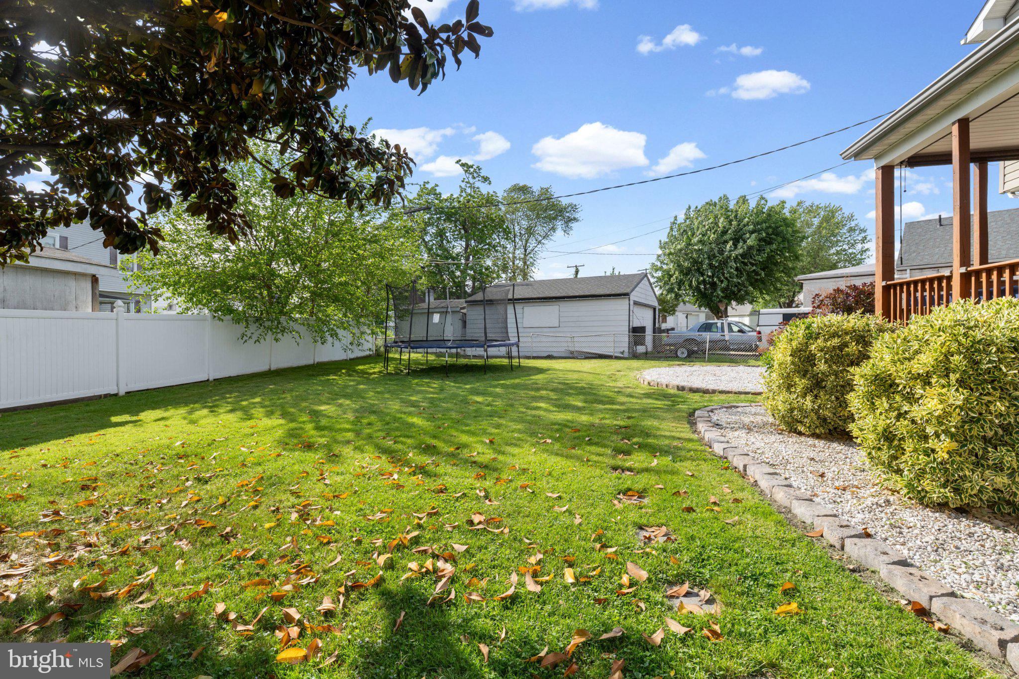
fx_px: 453
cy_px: 340
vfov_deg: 73.7
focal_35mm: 16
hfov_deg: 96.8
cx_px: 510
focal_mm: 16
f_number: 8
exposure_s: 1/250
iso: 200
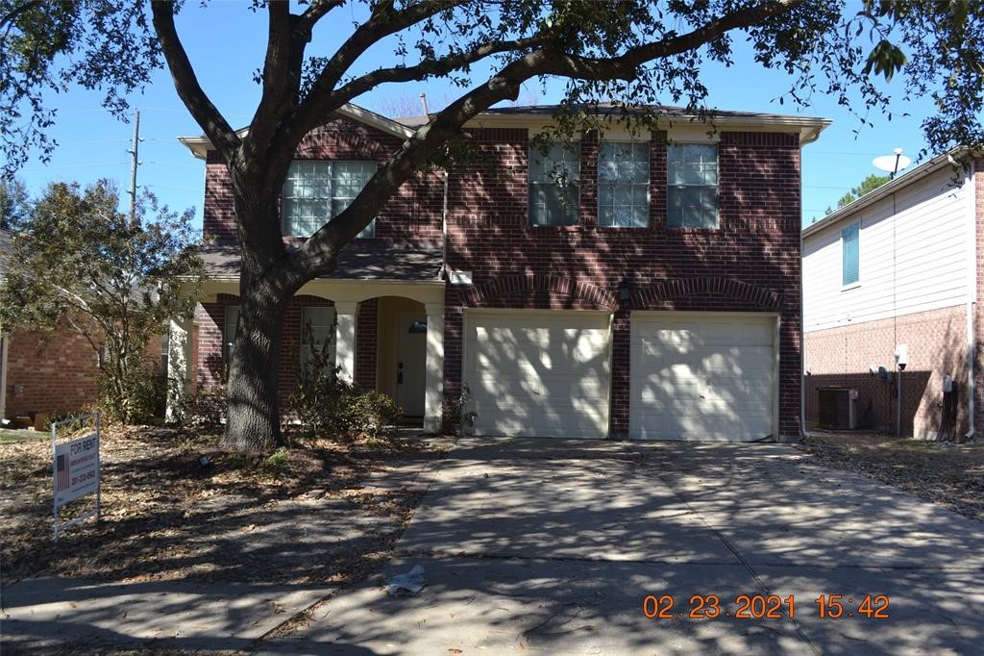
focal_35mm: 30
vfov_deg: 43.6
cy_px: 328
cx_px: 492
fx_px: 820
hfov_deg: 61.9
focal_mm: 20
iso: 100
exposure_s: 1/160
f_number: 6.3
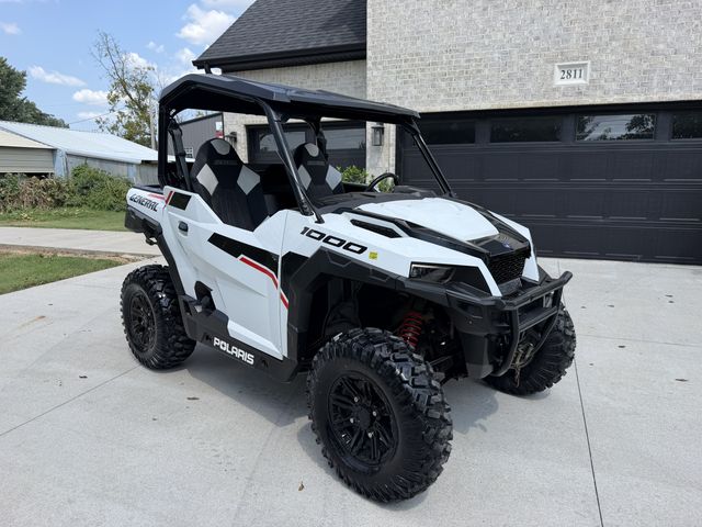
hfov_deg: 71.6
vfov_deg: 56.8
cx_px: 351
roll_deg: +2.9
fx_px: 487
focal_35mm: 24
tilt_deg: -10.7
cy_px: 264
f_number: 1.78
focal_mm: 6.76
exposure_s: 1/2801
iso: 80
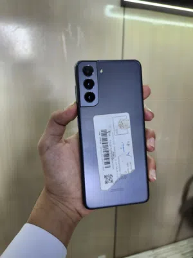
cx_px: 96
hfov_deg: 58.9
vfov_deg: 73.9
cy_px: 129
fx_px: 171
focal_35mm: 23
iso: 125
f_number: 1.8
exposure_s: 1/120
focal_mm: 5.54
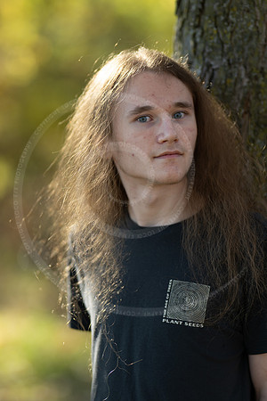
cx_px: 134
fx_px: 1413
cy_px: 200
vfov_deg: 16.1
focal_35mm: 127
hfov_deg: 10.8
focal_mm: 85
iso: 80
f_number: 1.2
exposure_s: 1/1250
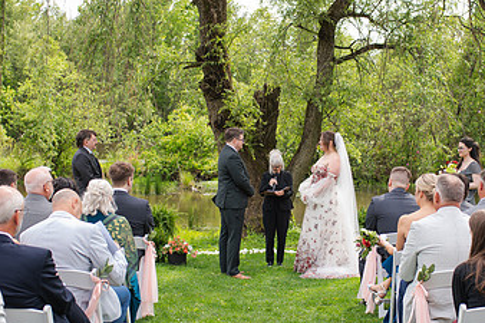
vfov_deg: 22.6
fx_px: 808
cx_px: 287
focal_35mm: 60
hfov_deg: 33.3
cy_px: 179
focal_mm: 35
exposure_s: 1/400
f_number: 3.5
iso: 100
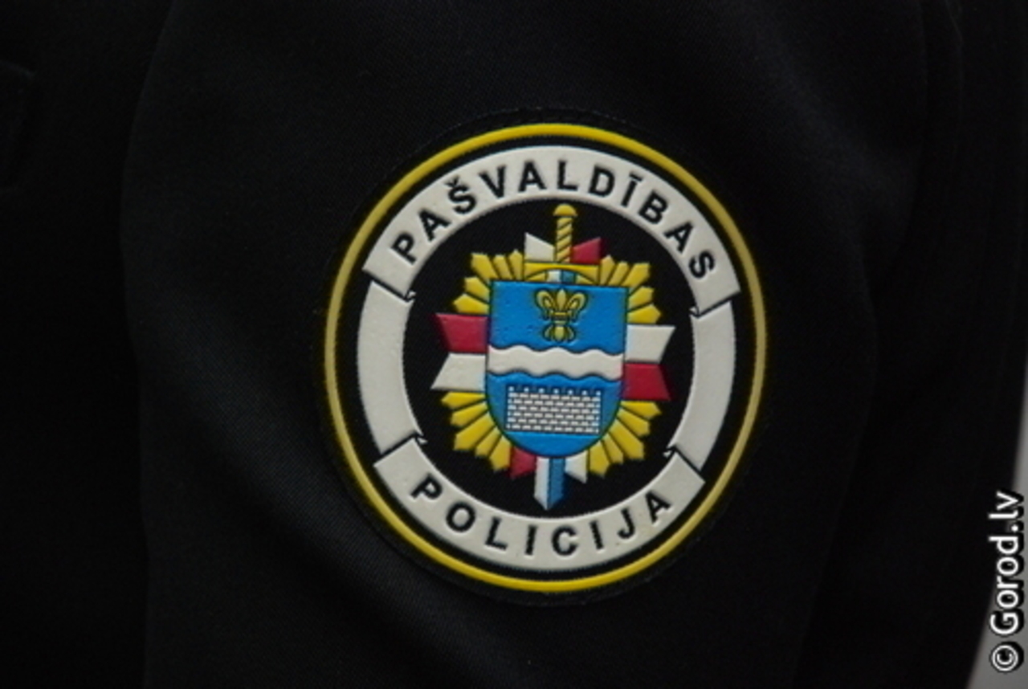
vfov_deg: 6.8
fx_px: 5792
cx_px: 514
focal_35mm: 202
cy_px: 344
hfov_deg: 10.1
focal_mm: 135
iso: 1000
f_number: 5.6
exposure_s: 1/180
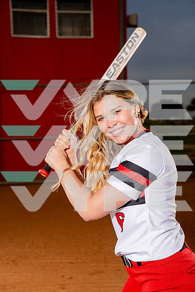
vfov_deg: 43.6
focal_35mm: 45
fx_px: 366
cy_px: 146
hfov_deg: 29.9
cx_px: 98
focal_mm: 45
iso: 200
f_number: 4
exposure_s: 1/1600
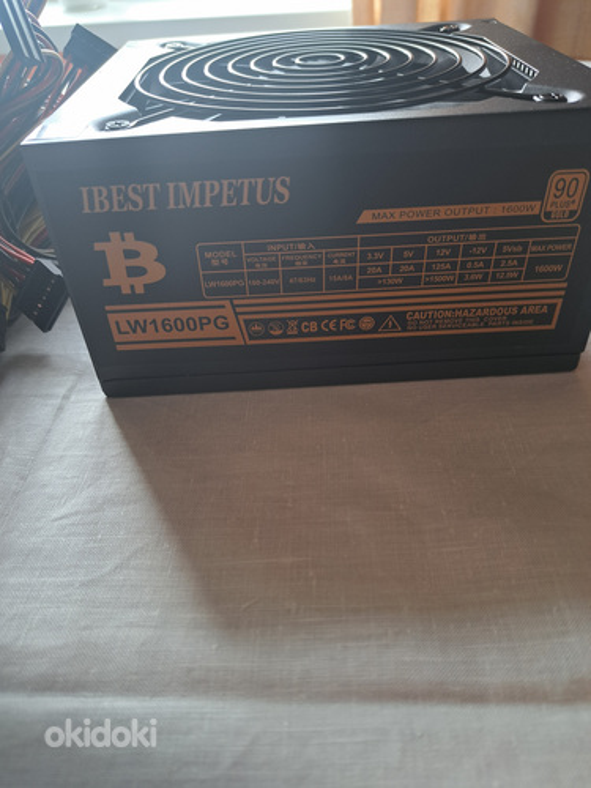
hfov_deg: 56.8
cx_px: 296
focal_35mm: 24
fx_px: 546
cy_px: 394
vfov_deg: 71.6
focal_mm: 5.23
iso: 50
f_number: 1.8
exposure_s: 1/50
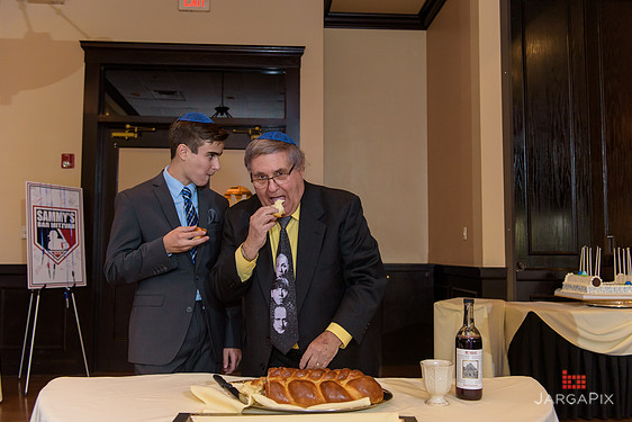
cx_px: 316
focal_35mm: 33
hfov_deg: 57.2
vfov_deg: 40.0
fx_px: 579
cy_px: 211
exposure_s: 1/125
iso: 1600
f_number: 3.2
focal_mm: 32
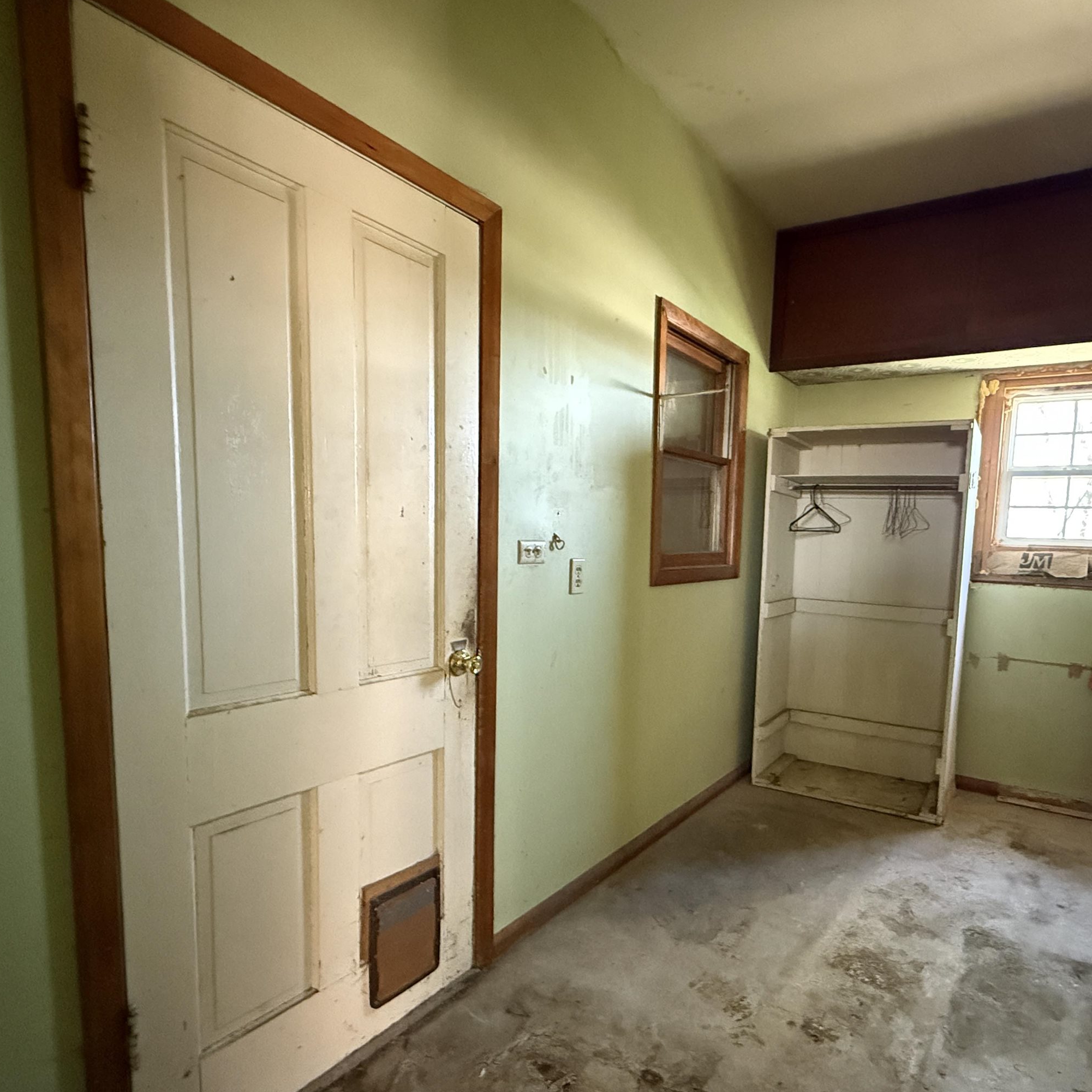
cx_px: 674
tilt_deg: -5.4
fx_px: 678
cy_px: 607
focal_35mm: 19
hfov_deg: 76.5
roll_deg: -2.3
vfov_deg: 77.4
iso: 1250
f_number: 2.2
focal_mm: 2.22
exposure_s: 1/57
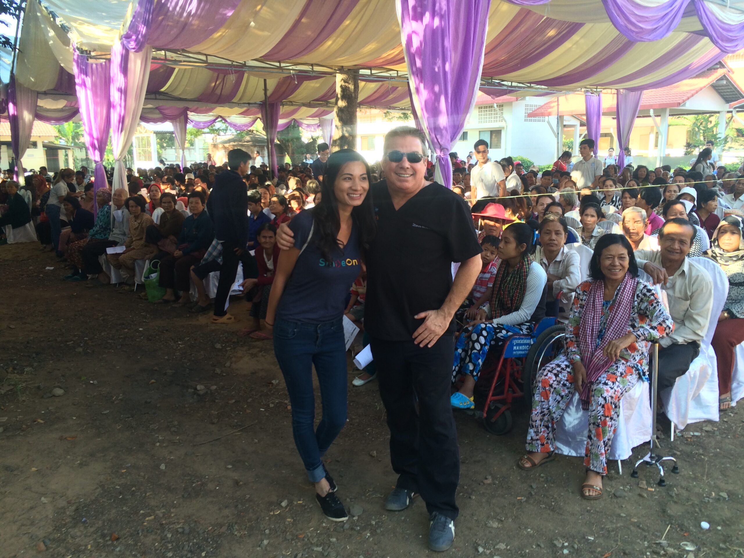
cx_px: 372
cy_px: 279
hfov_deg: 61.7
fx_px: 623
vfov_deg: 48.2
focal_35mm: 29
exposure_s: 1/100
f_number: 2.2
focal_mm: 4.15
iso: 50
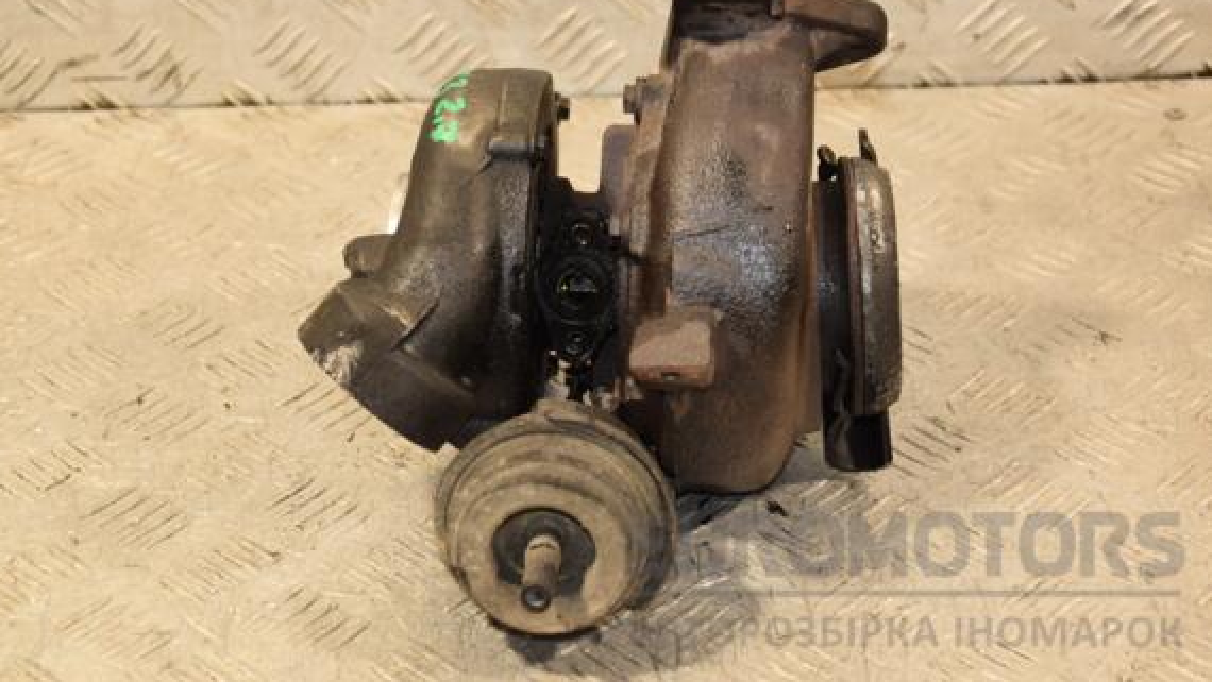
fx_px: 2765
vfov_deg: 14.1
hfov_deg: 24.7
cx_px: 587
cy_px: 261
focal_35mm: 86
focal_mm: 52
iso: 800
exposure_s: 1/125
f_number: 5
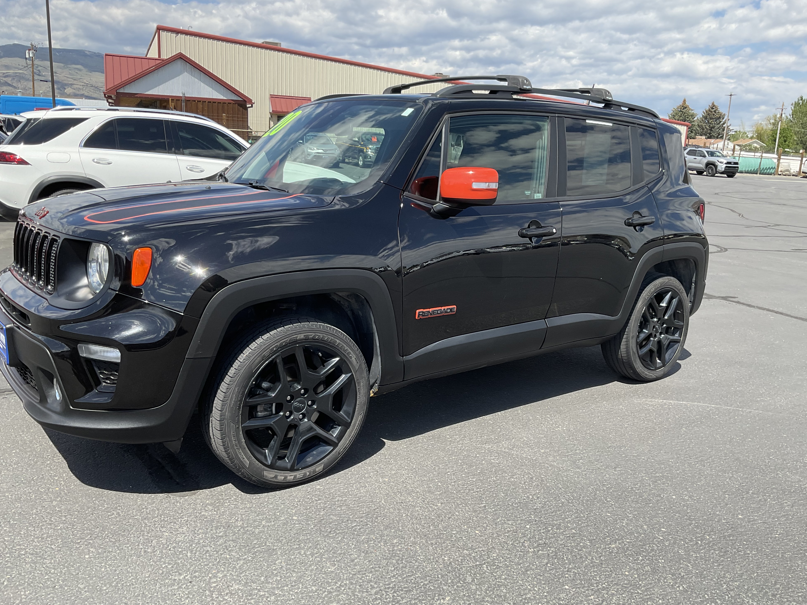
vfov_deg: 46.8
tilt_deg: -14.0
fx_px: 699
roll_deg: -2.9
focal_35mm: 30
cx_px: 413
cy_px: 313
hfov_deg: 60.0
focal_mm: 3
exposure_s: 1/1250
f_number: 1.8
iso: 16
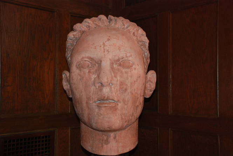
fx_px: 311
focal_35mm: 48
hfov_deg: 41.1
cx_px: 116
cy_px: 78
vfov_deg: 28.1
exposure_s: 1/60
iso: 640
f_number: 4.5
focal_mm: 32
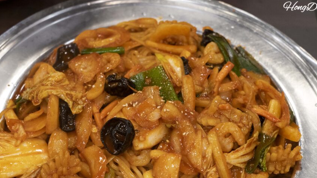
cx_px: 153
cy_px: 123
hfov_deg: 27.9
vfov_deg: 15.8
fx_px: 639
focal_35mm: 76
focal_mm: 60
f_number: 5.6
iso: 4000
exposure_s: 1/160
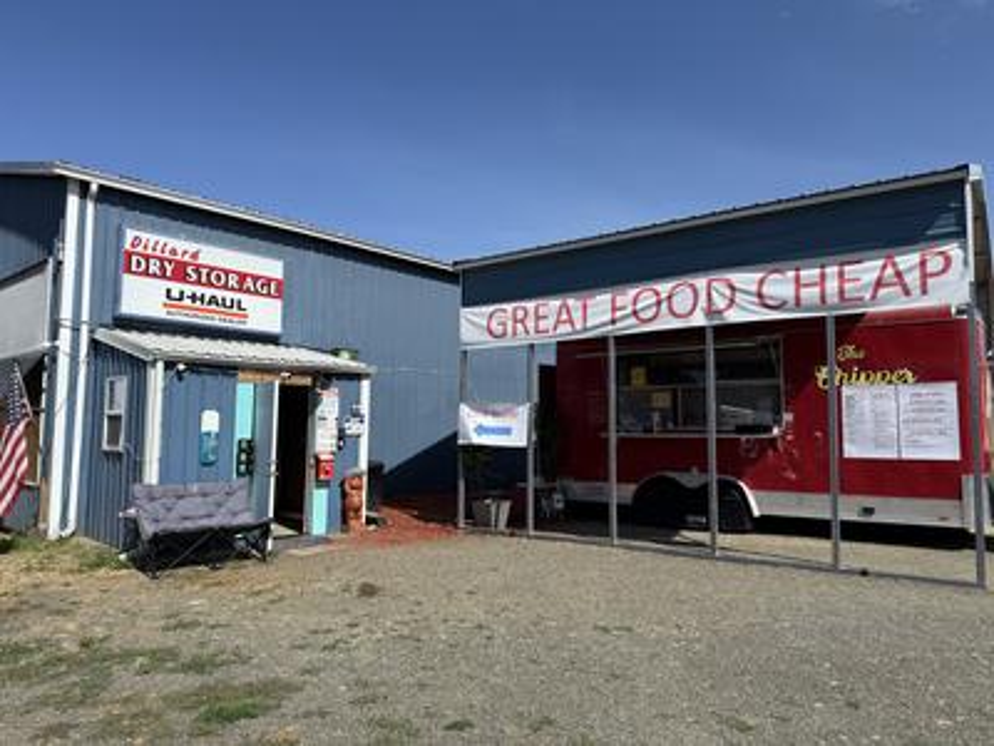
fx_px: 689
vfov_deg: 56.8
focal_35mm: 24
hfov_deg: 71.6
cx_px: 497
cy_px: 373
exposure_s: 1/5714
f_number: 1.78
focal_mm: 6.76
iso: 80
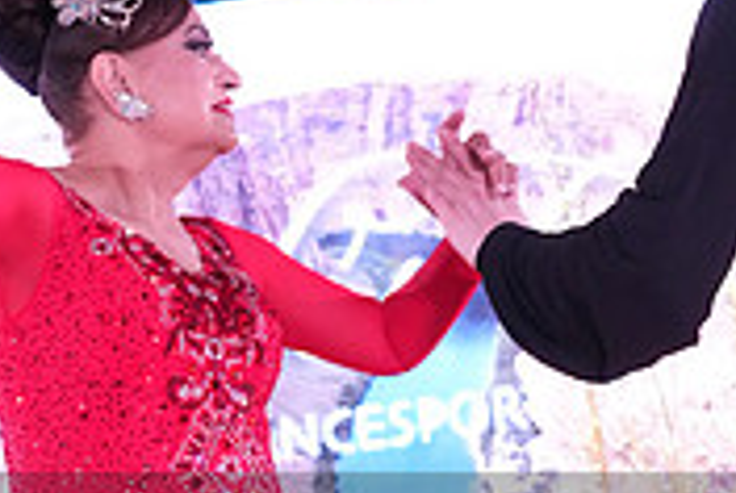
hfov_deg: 9.0
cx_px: 475
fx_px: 4649
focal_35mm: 227
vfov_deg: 6.0
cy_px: 614
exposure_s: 1/250
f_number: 8
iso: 8000
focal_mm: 69
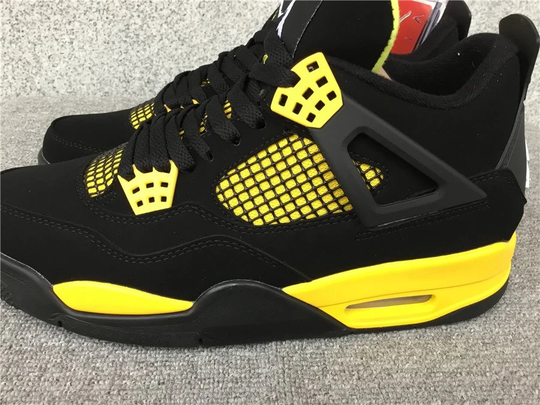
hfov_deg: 58.4
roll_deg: -1.2
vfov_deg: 45.4
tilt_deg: -26.8
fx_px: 484
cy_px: 202
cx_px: 270
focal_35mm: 31
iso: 32
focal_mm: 3.3
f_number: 2.4
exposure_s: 1/33
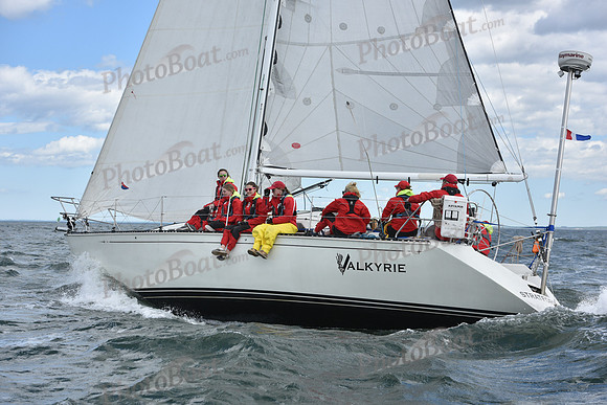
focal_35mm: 70
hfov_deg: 28.8
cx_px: 304
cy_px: 202
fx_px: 1180
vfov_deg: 19.5
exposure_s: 1/1250
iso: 320
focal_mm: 70
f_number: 6.3
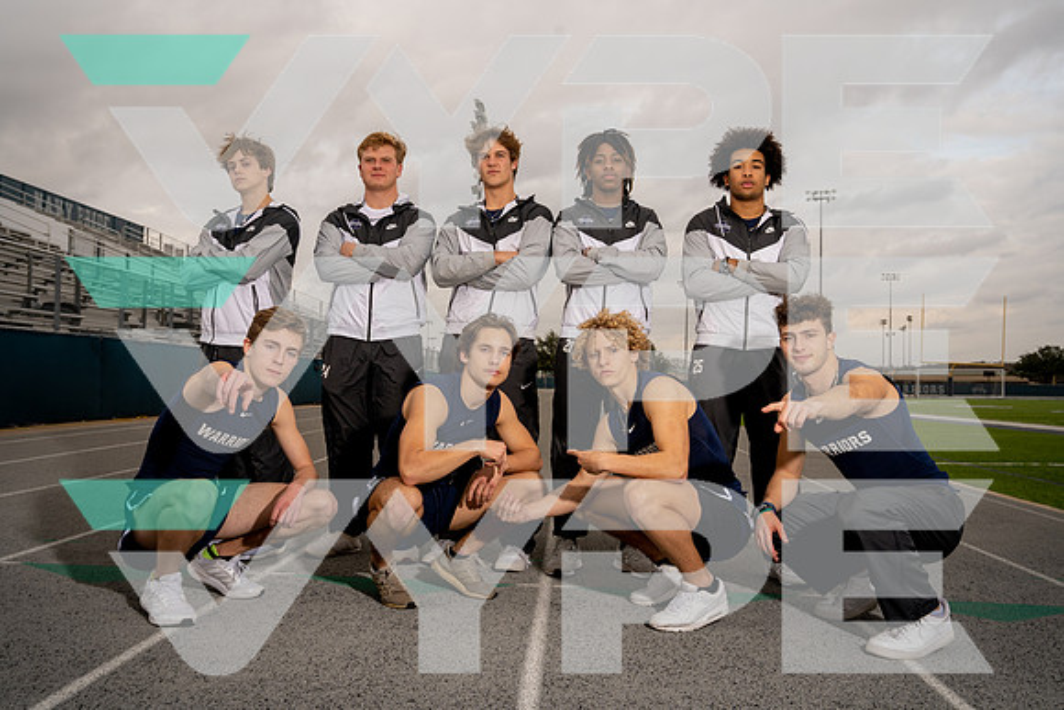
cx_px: 532
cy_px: 355
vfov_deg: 40.0
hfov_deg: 57.2
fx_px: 976
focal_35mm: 33
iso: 250
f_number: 8
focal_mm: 33
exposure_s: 1/250
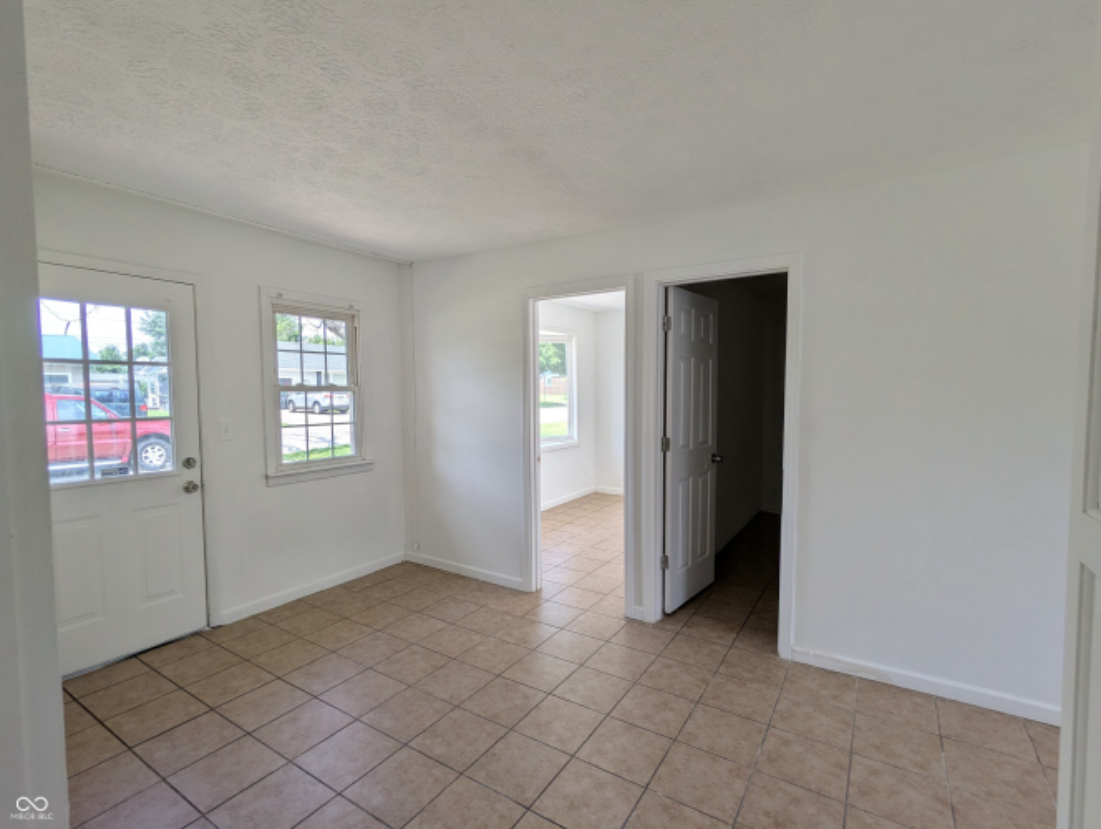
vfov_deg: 78.2
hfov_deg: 94.4
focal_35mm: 16
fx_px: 510
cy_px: 414
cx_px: 550
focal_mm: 2.35
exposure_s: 1/242
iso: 43
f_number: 2.2
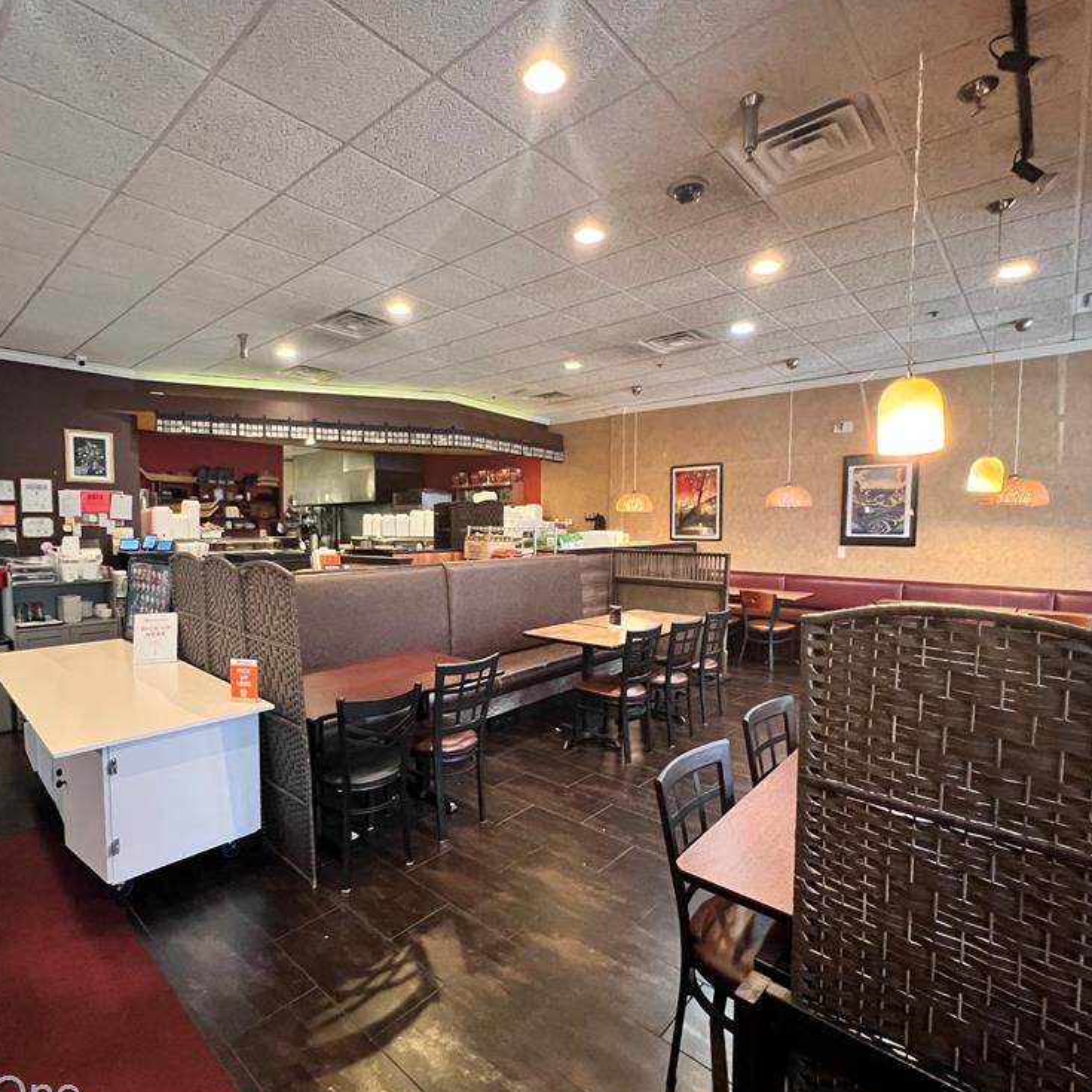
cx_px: 477
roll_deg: +0.2
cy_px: 559
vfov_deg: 87.4
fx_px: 571
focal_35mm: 16
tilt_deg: -3.0
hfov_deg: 87.0
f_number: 1.8
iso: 1000
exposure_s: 1/40
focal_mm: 1.57
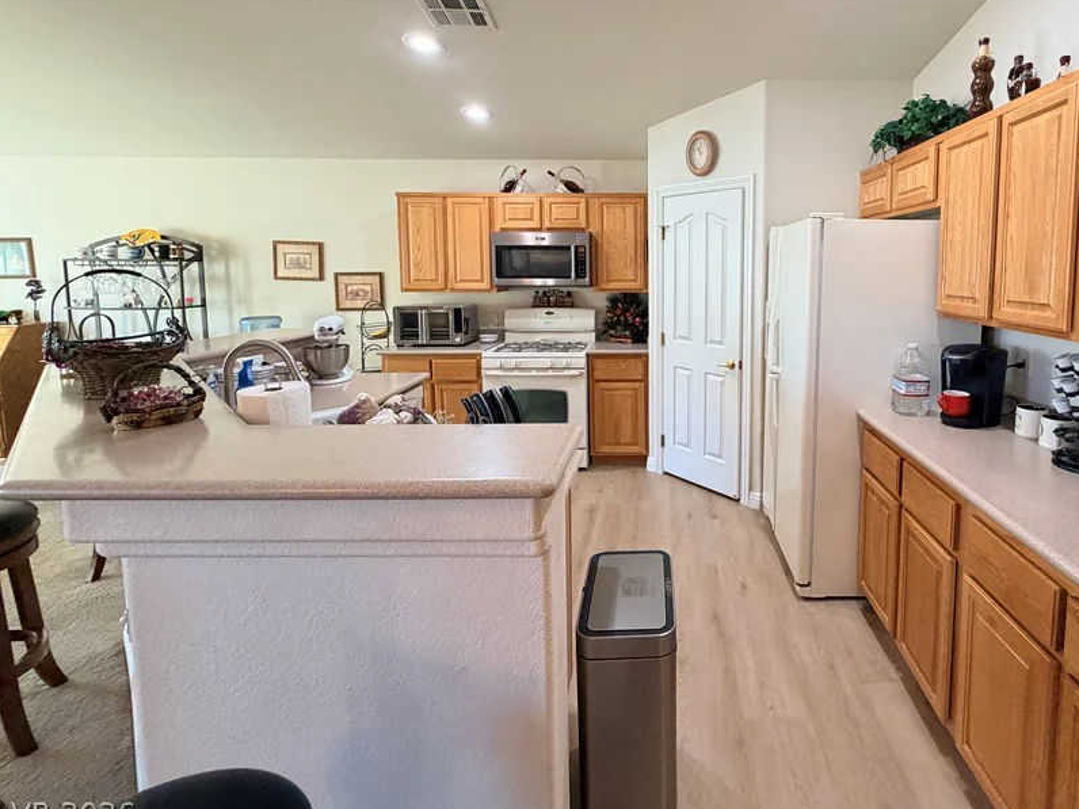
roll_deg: +0.9
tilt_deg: -5.4
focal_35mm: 18
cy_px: 316
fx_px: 561
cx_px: 682
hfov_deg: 85.8
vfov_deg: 70.7
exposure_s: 1/60
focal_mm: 2.22
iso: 320
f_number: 2.2
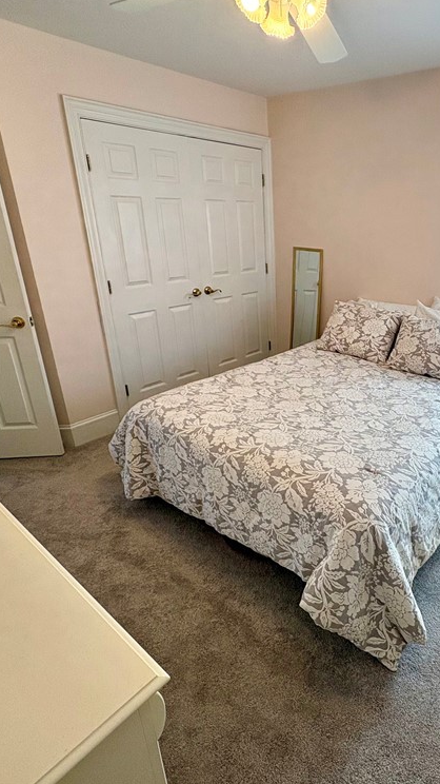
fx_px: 436
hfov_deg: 51.1
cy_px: 381
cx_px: 334
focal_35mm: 21
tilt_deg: -21.5
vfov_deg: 83.8
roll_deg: -0.9
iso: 100
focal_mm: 2.22
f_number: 2.2
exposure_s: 1/129
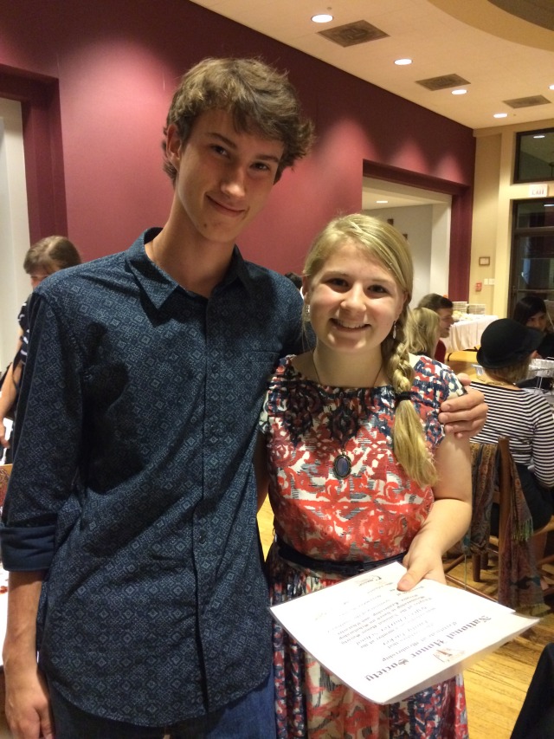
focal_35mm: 29
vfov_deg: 61.7
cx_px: 277
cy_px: 370
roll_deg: +1.6
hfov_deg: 48.2
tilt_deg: -10.0
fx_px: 619
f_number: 2.2
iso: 500
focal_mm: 4.15
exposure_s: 1/15
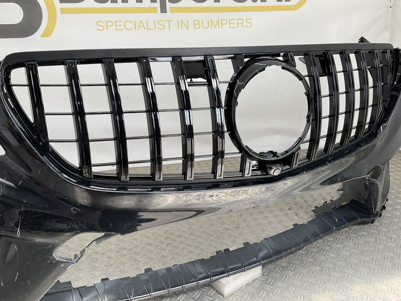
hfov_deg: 61.7
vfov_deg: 48.2
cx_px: 200
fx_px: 336
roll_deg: +0.6
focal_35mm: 29
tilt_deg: -18.8
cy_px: 150
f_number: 1.8
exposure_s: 1/217
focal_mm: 3
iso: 16
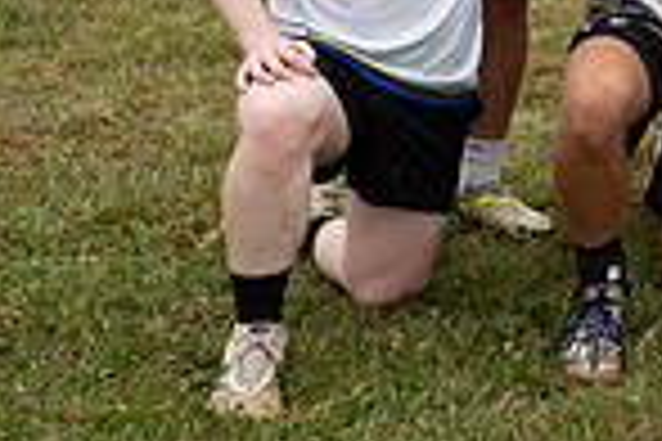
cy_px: -408
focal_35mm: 135
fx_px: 2482
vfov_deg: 9.6
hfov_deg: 13.1
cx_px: 1345
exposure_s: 1/640
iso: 320
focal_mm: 28
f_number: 5
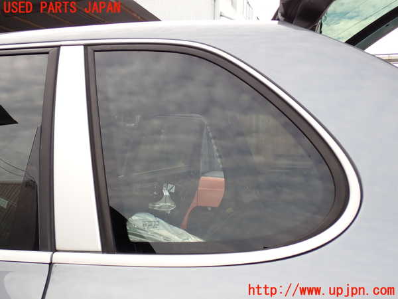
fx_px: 368
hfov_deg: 56.8
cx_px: 199
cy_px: 150
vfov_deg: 44.2
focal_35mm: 32
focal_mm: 5.79
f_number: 3.2
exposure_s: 1/125
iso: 100
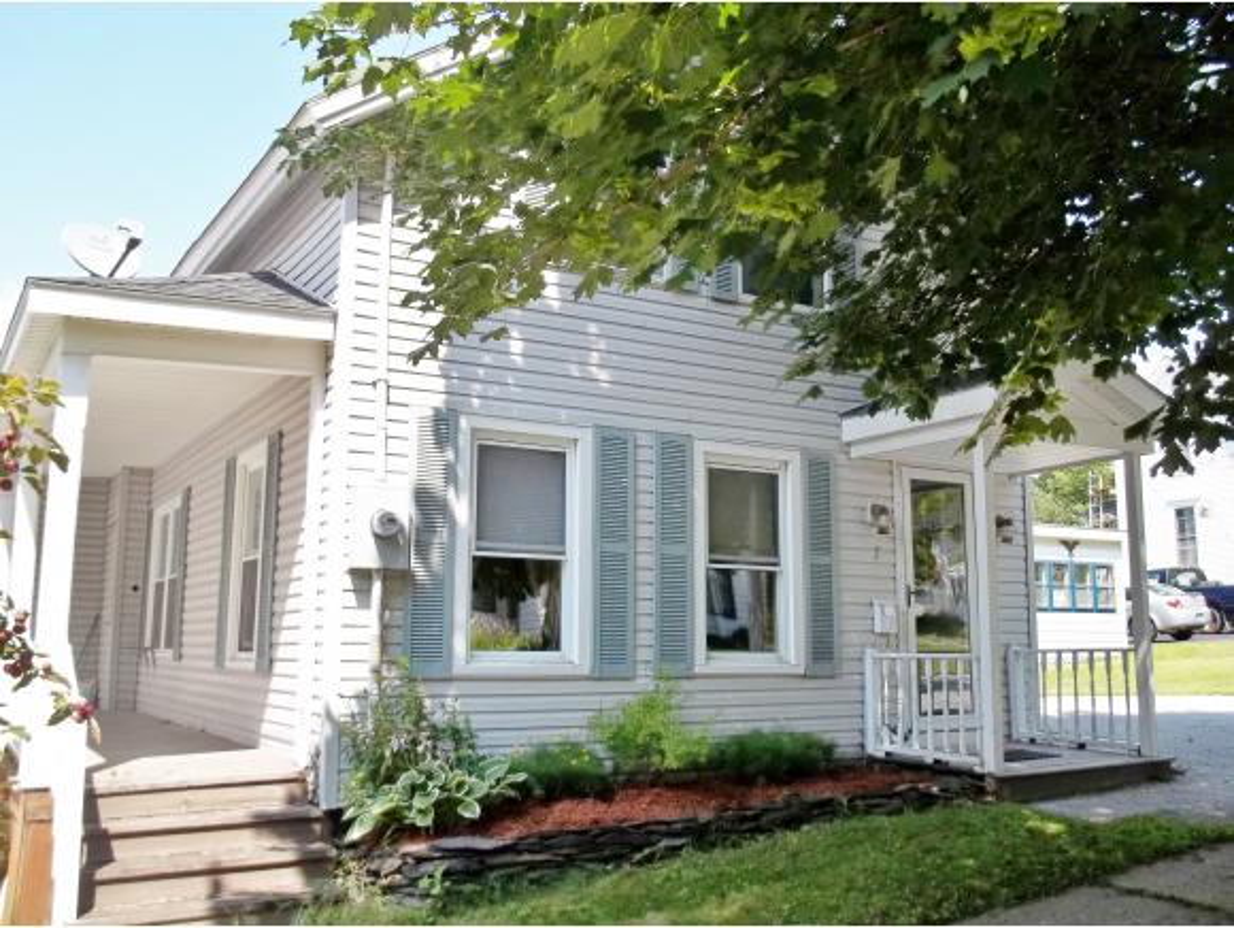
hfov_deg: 55.3
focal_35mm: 33
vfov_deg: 43.0
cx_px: 617
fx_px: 1177
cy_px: 464
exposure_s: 1/320
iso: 64
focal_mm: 5.9
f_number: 3.3
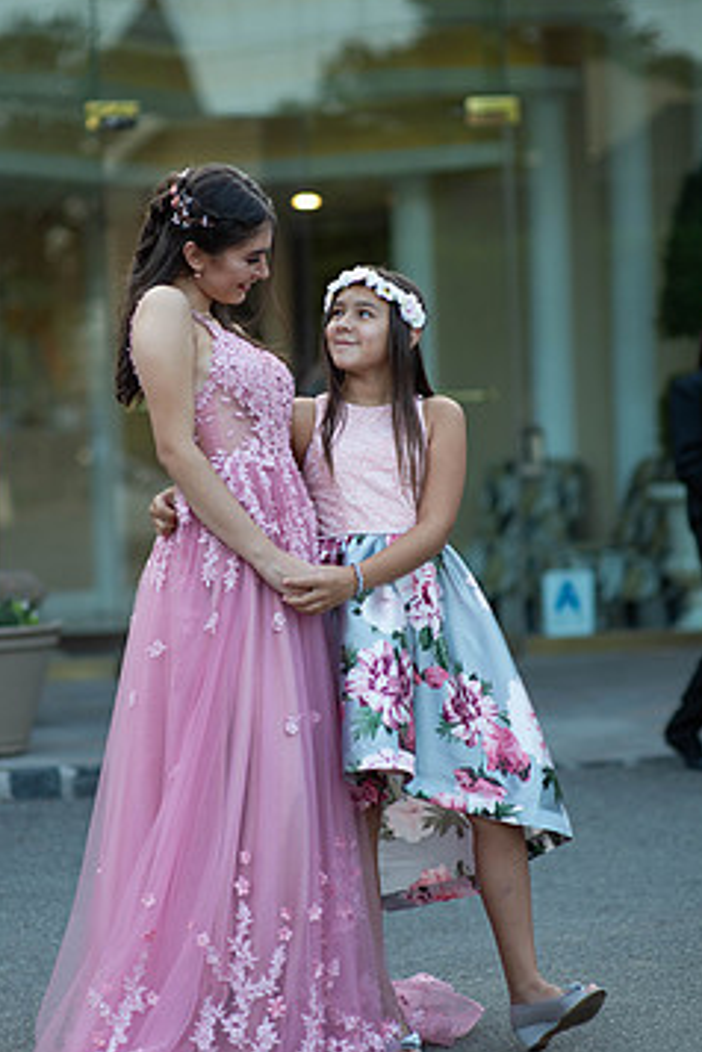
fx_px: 3130
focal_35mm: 107
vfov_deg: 19.1
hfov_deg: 12.8
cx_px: 291
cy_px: 548
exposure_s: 1/800
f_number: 2
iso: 250
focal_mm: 85
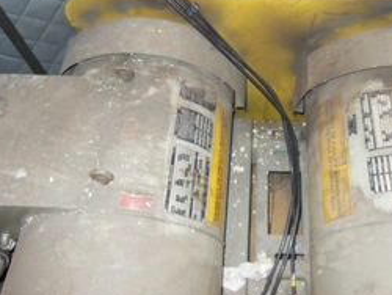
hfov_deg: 46.2
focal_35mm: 40
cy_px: 74
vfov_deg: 35.2
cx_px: 251
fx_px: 453
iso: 320
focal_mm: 4.5
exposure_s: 1/25
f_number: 3.5
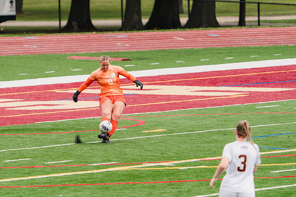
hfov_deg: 4.4
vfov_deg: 2.9
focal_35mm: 472
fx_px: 3879
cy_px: 79
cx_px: 119
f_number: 6.3
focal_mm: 394
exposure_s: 1/1600
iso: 800
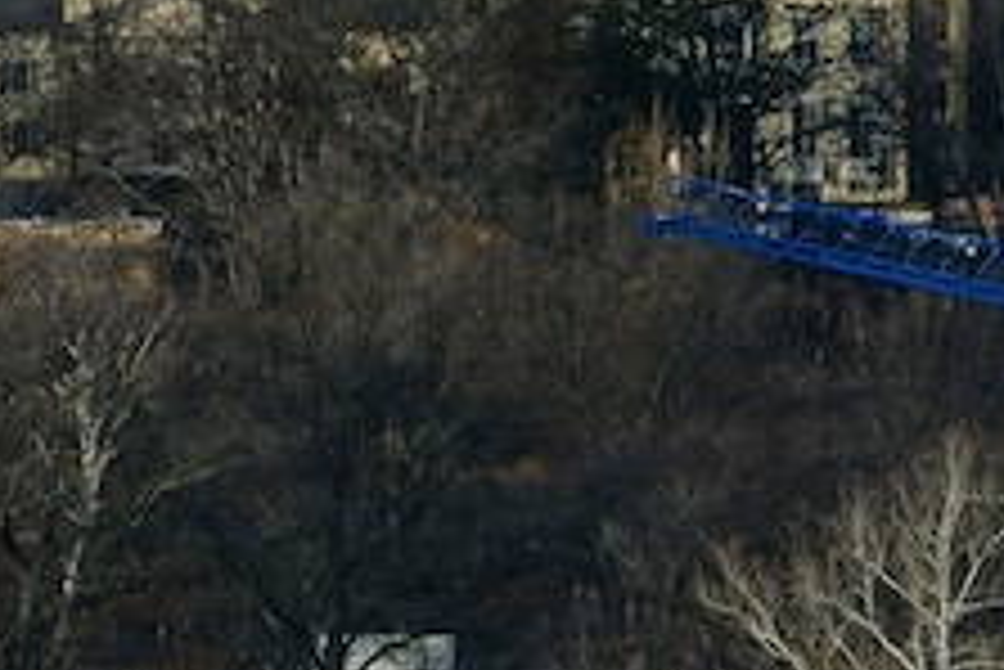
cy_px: 1306
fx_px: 23469
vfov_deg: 1.6
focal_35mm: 841
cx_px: -243
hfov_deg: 2.4
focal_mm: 183
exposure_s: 1/1250
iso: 125
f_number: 5.6
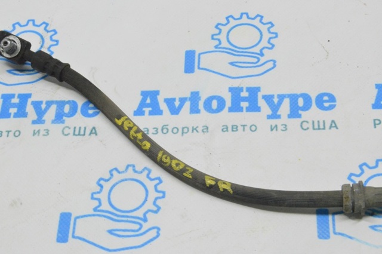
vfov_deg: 16.5
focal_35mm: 82
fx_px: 874
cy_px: 127
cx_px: 191
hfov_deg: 24.6
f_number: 20
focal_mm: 55
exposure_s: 1/20
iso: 6400
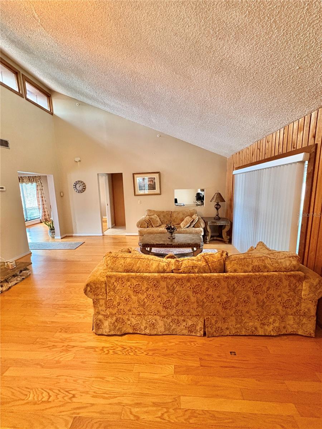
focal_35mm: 14
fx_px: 174
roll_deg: +1.7
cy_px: 214
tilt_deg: -8.0
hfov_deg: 85.7
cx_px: 161
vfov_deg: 102.1
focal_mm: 2.22
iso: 800
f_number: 2.2
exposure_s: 1/60
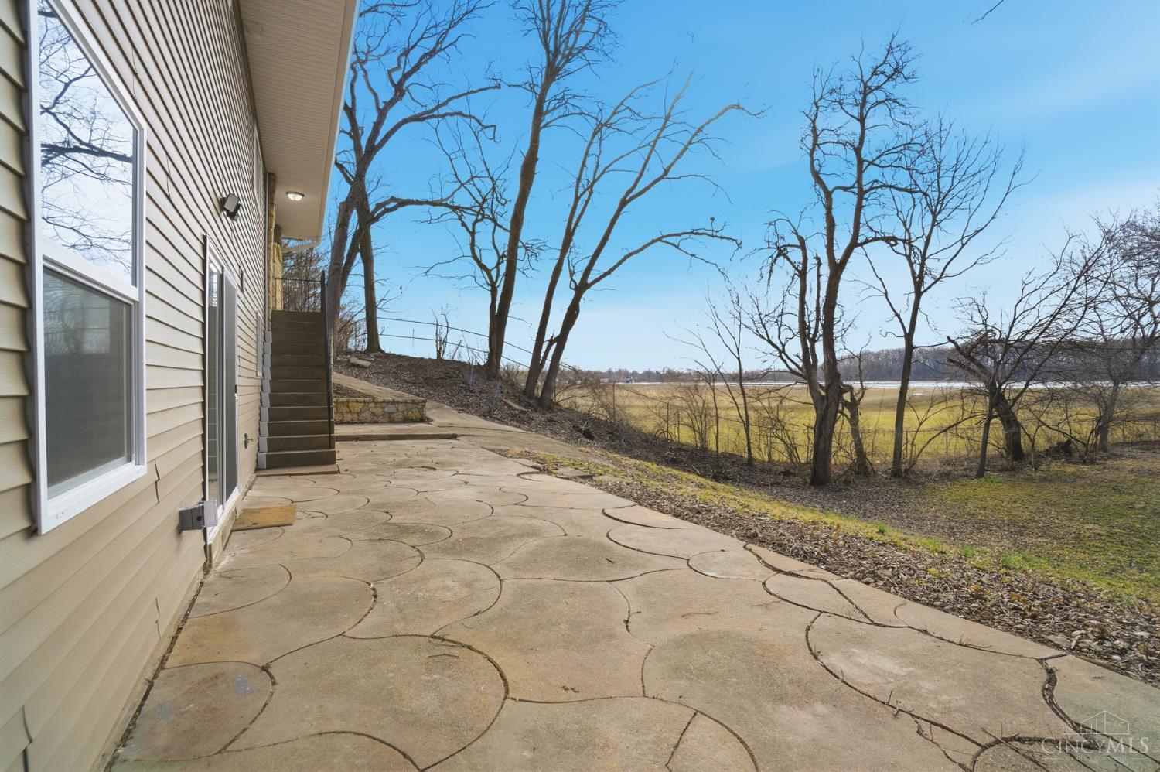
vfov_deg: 77.2
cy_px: 386
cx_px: 580
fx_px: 483
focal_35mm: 15
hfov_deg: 100.4
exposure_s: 1/200
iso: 100
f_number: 8
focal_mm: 10
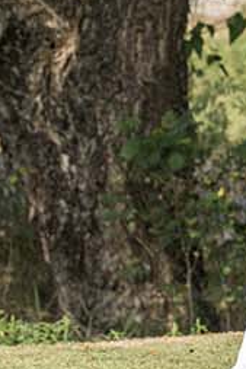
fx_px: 4074
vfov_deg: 5.2
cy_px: 28
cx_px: 360
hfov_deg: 3.4
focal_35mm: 398
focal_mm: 70
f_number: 4
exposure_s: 1/2500
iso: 280
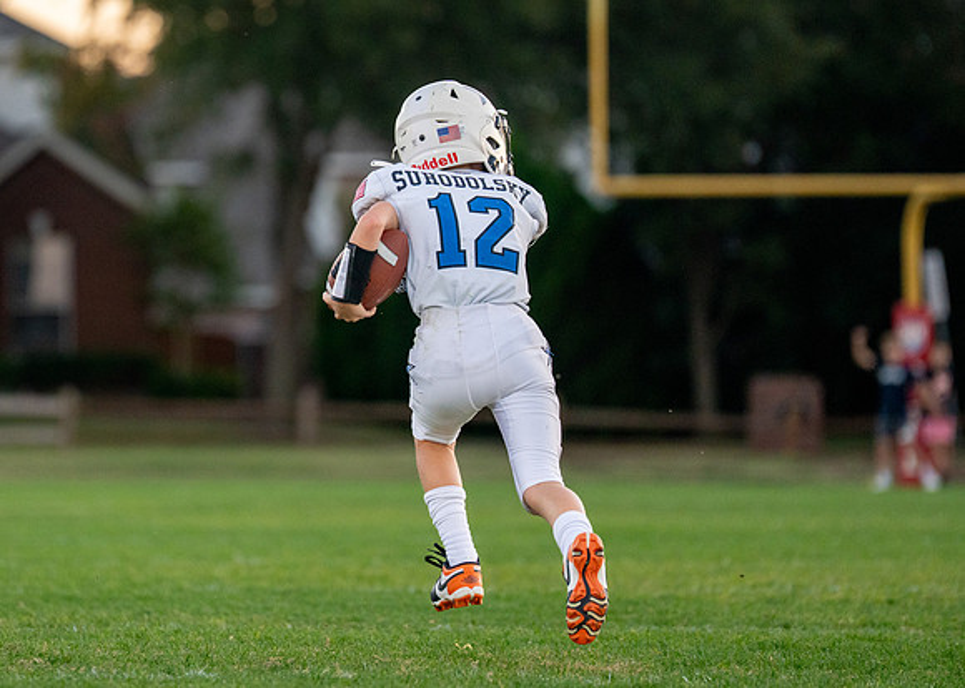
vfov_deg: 4.7
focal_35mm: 304
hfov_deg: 6.6
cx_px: 300
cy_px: 248
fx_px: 8332
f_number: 2.8
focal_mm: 191
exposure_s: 1/1250
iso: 1250
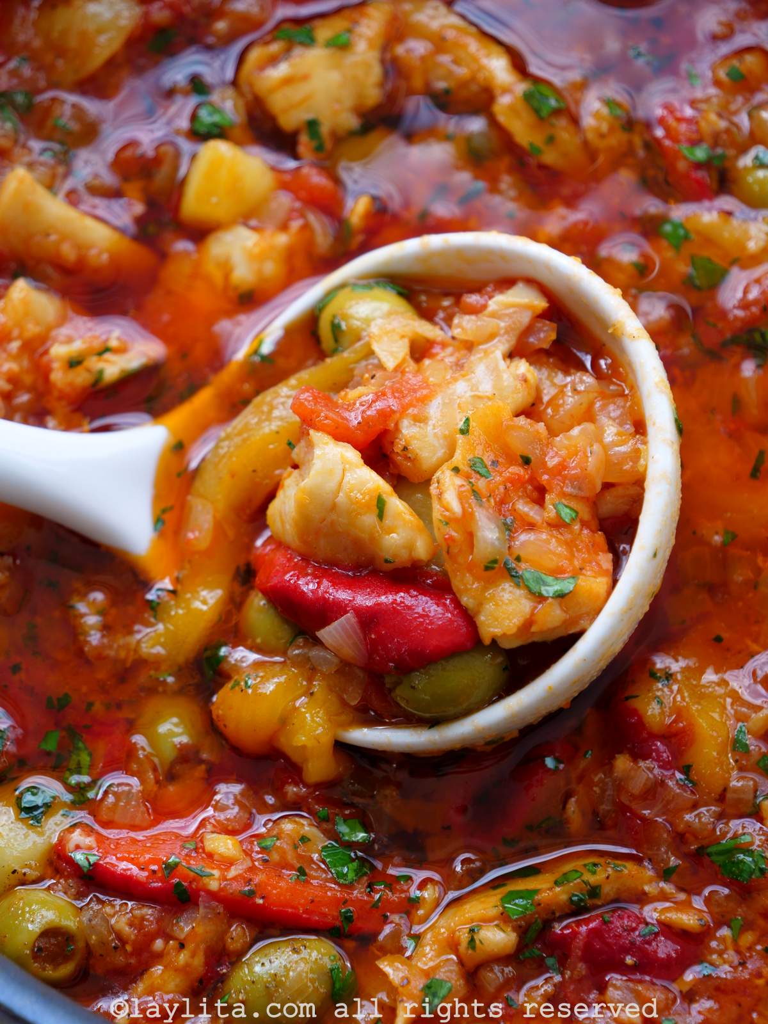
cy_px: 512
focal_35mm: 92
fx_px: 2722
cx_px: 384
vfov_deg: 21.3
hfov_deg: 16.1
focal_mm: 46
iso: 200
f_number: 3.9
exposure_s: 1/160
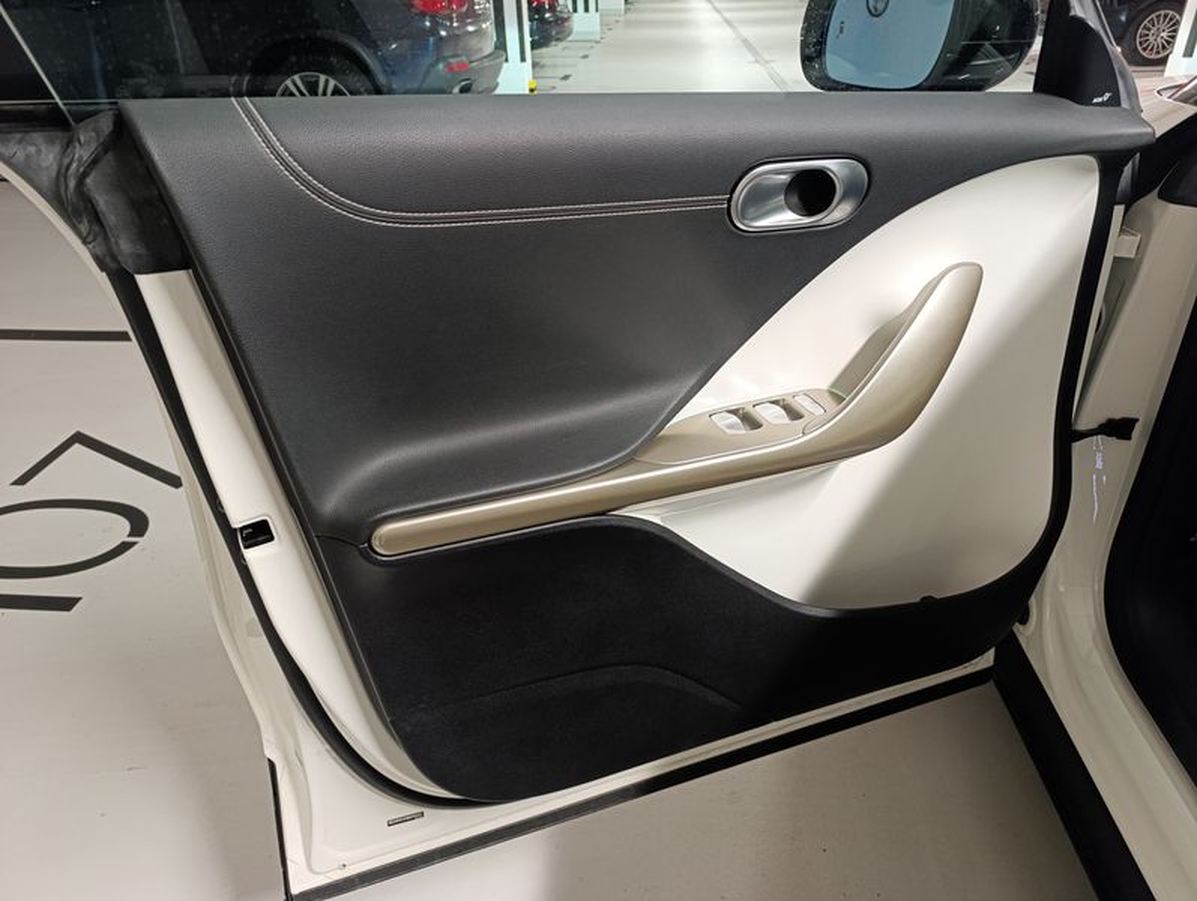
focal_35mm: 23
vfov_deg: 59.0
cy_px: 450
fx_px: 796
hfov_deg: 73.8
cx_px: 598
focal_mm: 6.14
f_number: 1.6
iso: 1000
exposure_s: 1/33.3
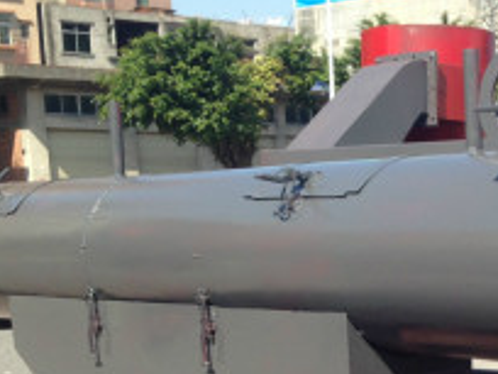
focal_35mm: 97
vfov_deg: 14.6
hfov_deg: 19.7
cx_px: 496
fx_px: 1395
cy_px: 482
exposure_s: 1/1043
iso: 50
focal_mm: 4.12
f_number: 2.4
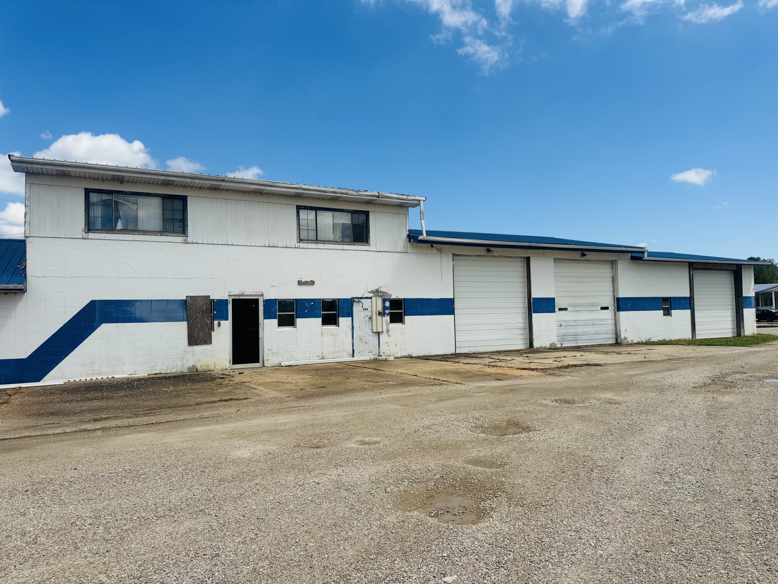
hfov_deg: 71.6
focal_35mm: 24
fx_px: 539
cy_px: 292
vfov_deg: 56.8
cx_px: 389
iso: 80
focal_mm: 6.76
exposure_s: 1/7092
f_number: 1.78
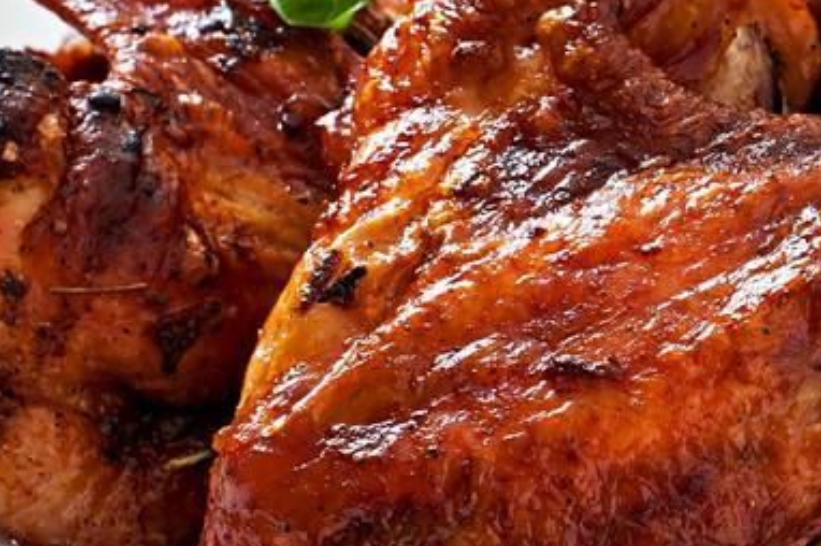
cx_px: 1012
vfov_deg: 6.8
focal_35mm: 201
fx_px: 4580
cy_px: 243
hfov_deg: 10.1
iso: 100
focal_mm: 50
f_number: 13
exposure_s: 1/200
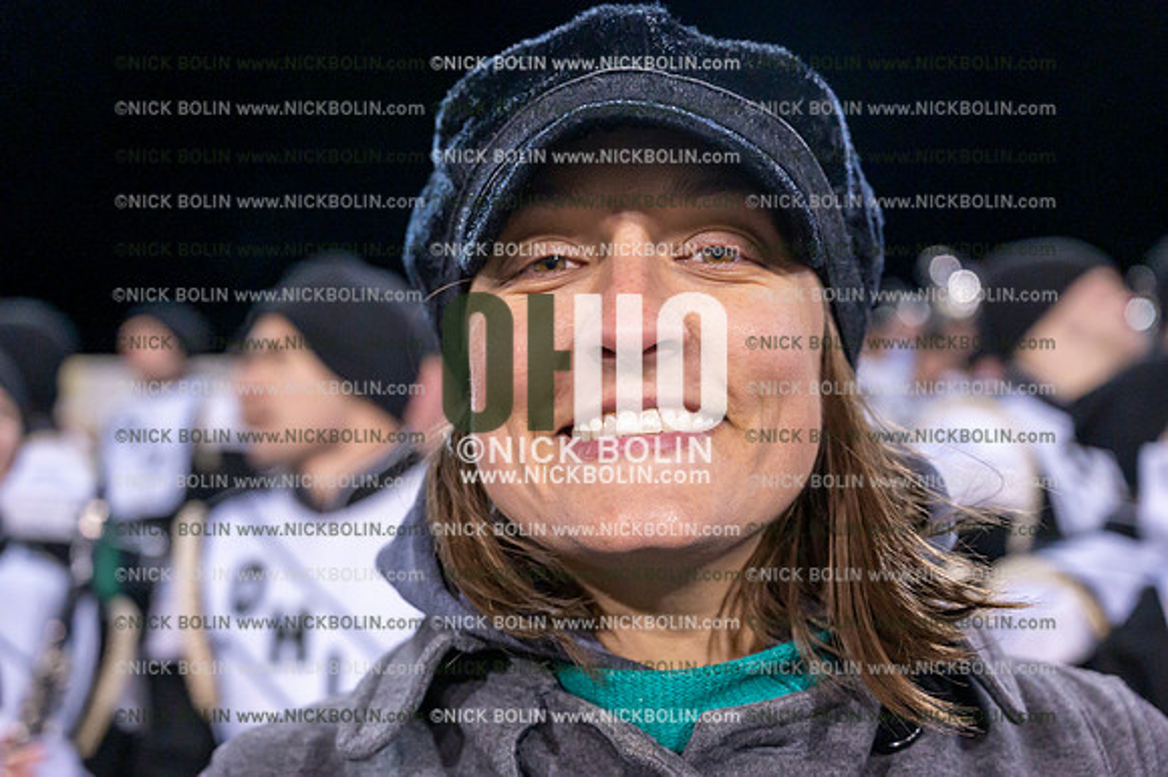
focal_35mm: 52
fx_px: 1686
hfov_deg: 38.2
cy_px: 388
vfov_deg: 26.0
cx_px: 584
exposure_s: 1/640
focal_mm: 52
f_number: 4.5
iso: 5000
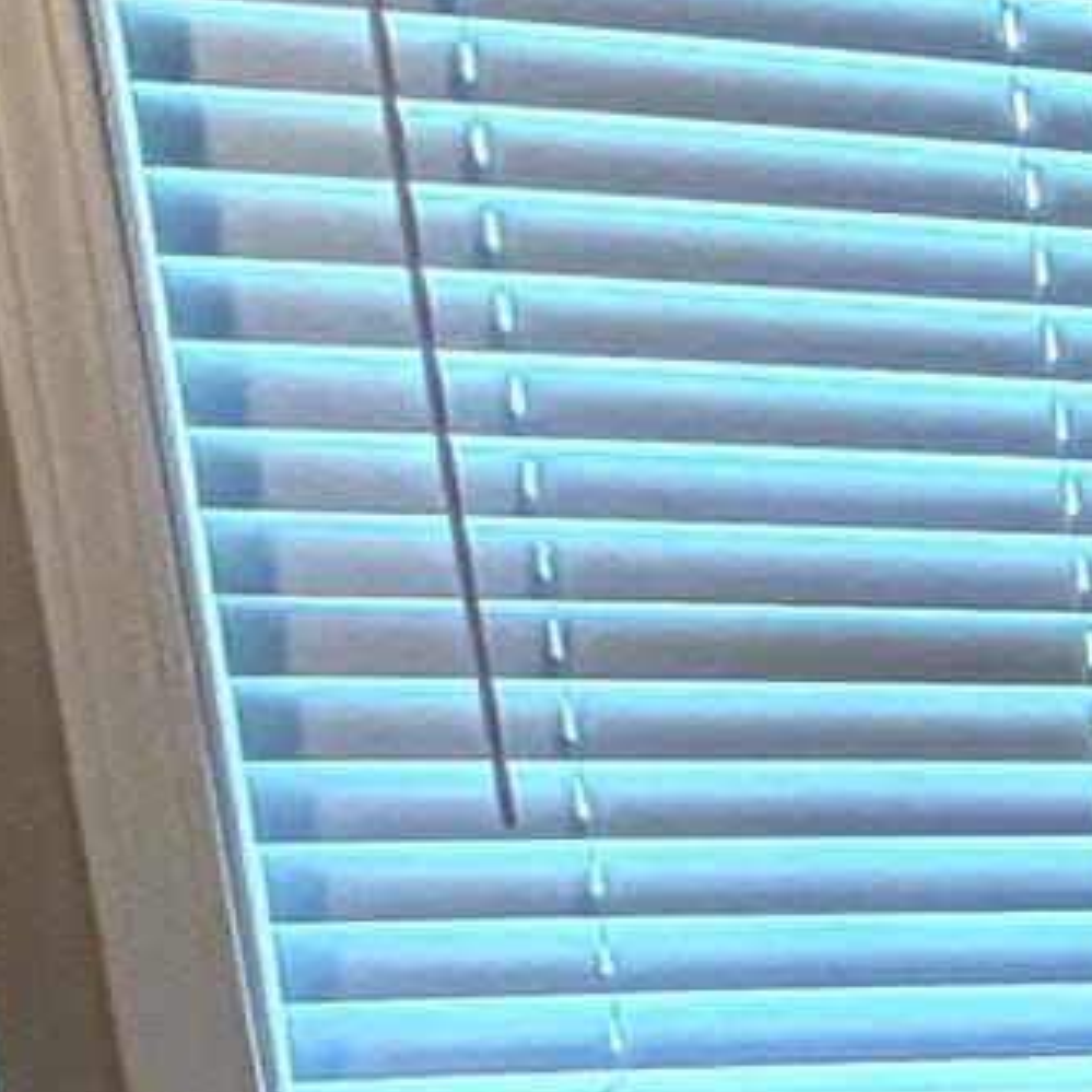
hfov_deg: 9.6
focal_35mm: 114
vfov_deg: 14.3
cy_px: 1617
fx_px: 4069
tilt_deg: -10.2
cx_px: 3706
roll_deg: +2.2
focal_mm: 2.22
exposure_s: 1/60
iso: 200
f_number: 2.2
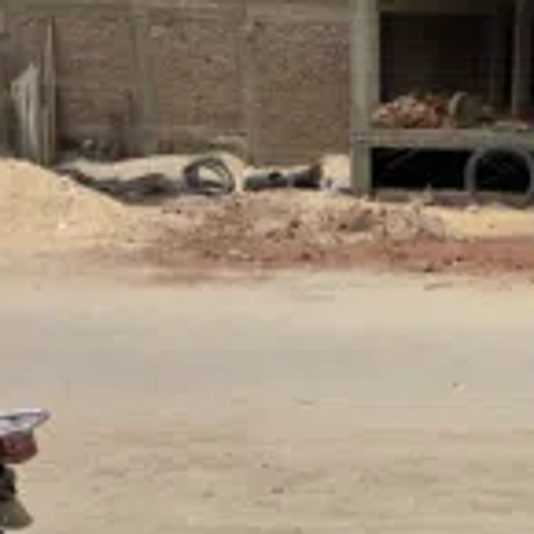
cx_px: 460
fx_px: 977
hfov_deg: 29.5
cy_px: 365
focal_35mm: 56
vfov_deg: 30.3
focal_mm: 6.3
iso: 80
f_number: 1.7
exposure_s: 1/6150
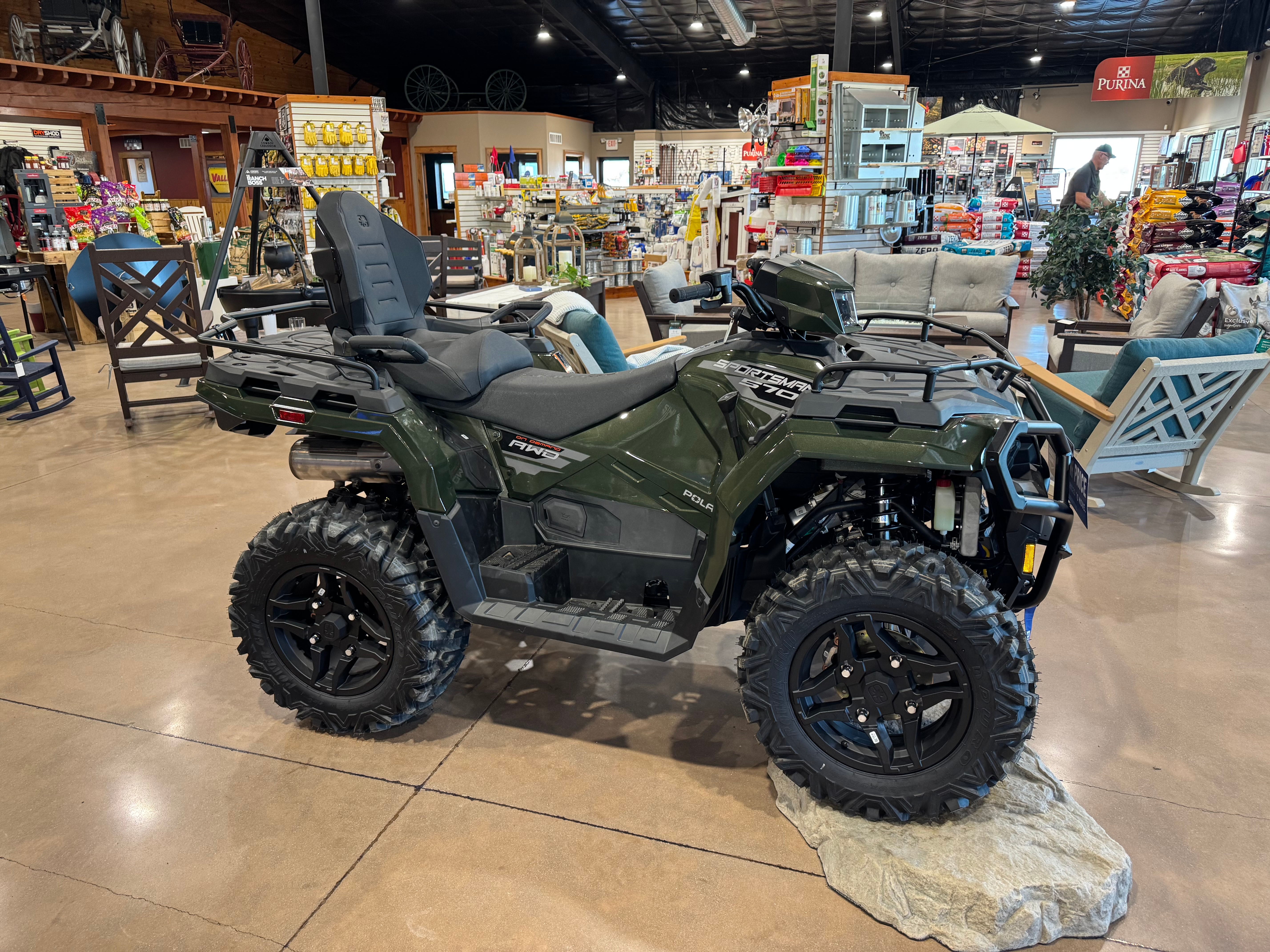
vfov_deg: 56.8
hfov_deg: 71.6
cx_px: 635
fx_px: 881
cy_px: 476
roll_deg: -0.4
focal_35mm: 24
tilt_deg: -18.9
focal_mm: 6.76
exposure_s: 1/72
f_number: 1.78
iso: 200
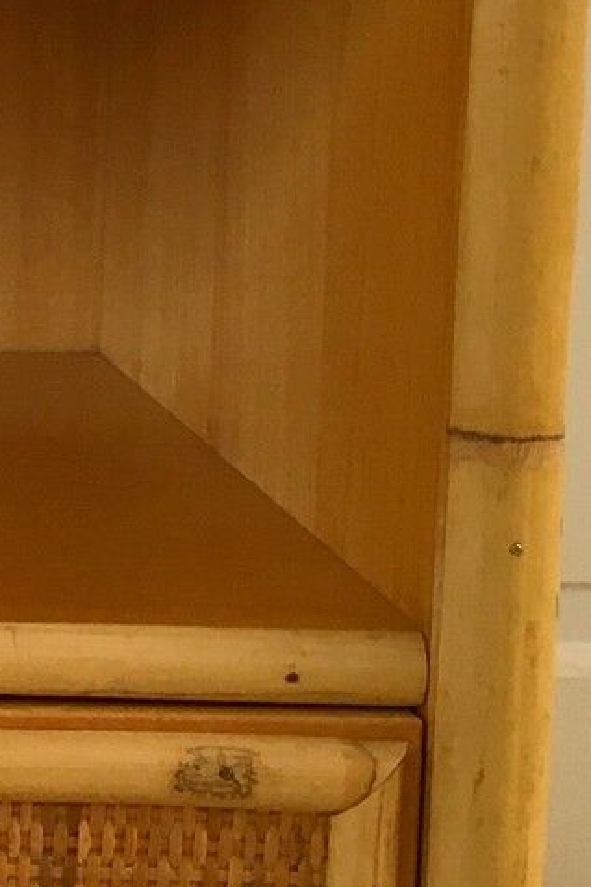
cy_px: 172
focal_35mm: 126
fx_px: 3105
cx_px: -654
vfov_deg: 16.1
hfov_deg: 10.0
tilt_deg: -8.9
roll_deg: -0.5
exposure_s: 1/33
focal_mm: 4.15
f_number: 2.2
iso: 100
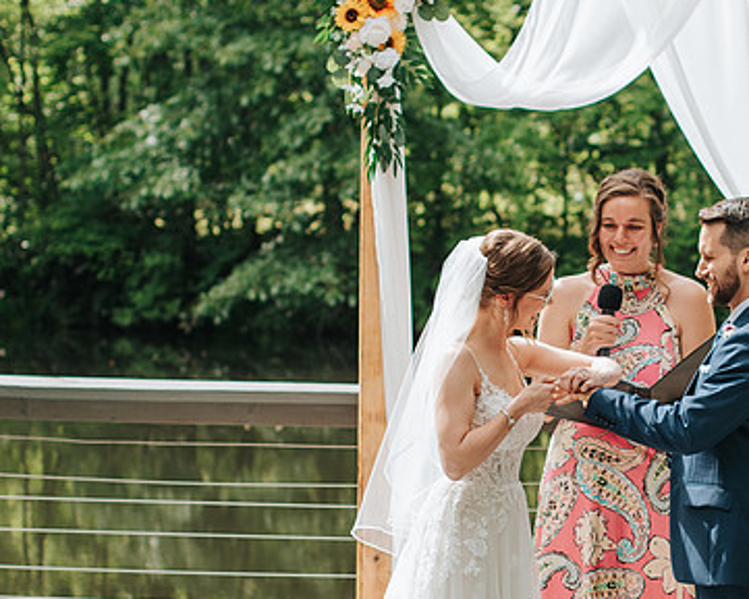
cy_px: 419
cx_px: 603
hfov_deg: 13.6
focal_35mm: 141
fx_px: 3126
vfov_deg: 10.9
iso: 100
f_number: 2.8
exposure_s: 1/400
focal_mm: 50
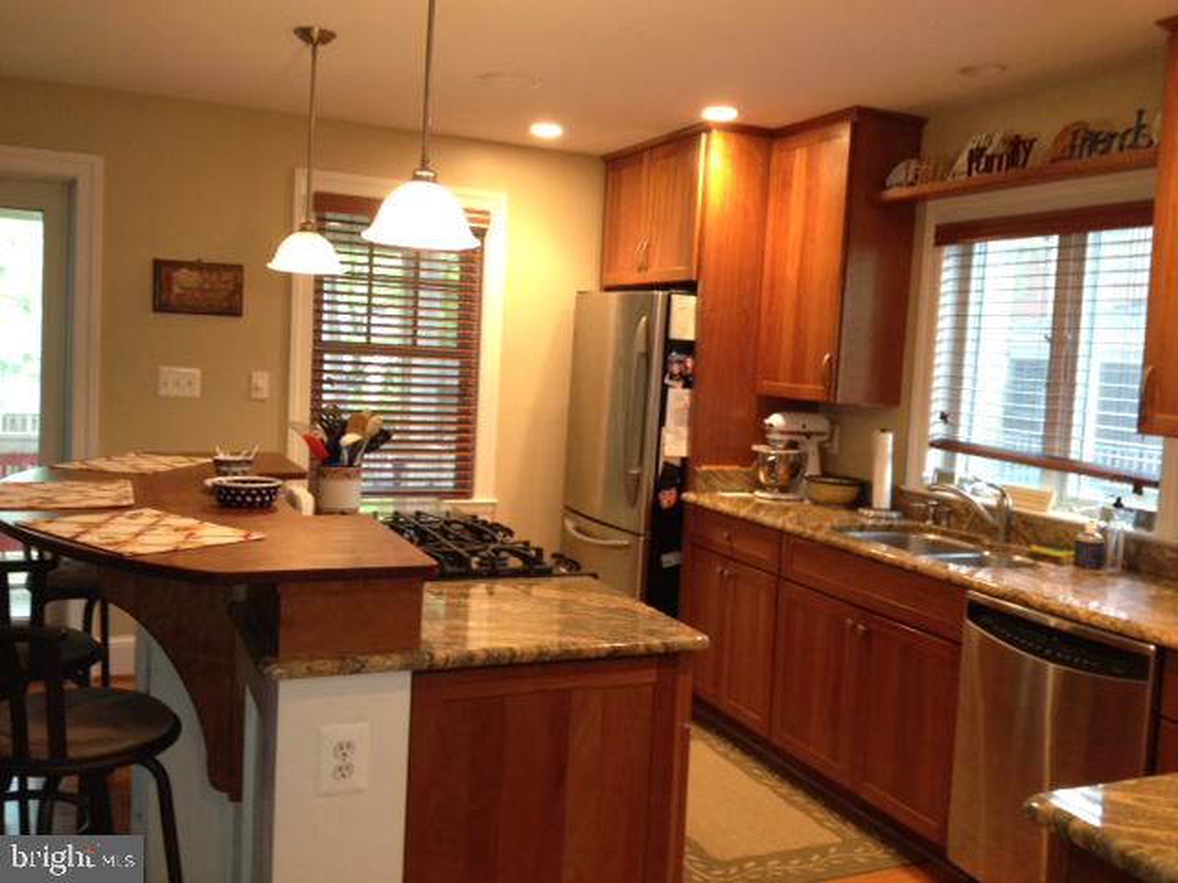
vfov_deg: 40.7
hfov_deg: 52.6
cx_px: 589
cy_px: 442
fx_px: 1191
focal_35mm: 35
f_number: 2.4
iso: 200
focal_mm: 4.28
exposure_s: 1/20
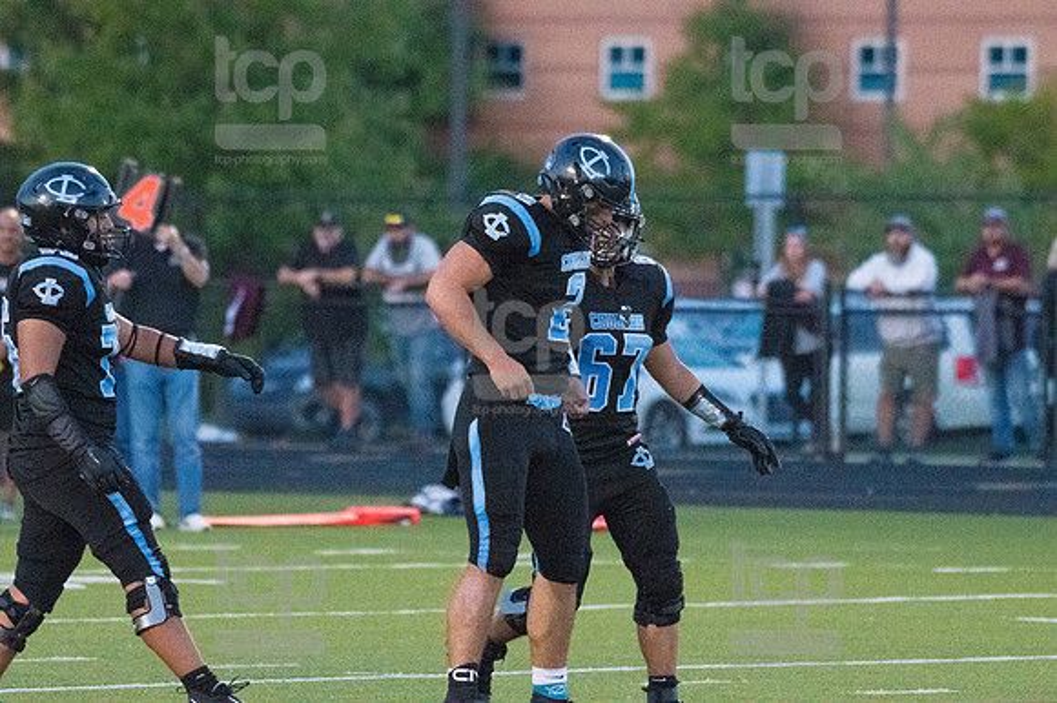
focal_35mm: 405
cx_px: 528
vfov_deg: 3.4
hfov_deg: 5.1
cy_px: 352
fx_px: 11884
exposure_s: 1/2000
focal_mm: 270
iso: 8000
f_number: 5.6
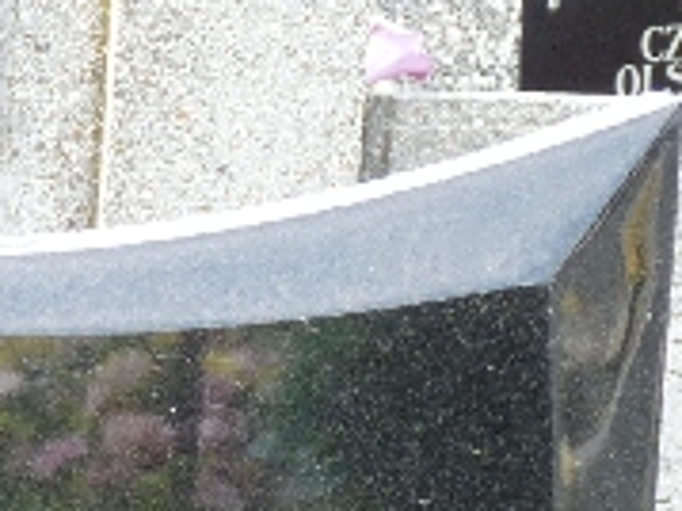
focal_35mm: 246
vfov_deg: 5.9
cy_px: 1114
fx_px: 4843
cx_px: -705
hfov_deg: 7.7
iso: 100
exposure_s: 1/100
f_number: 3.6
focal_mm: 9.8
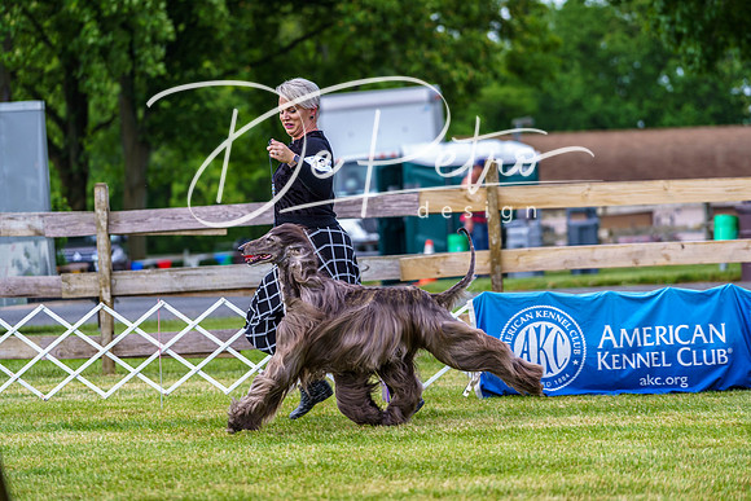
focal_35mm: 171
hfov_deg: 12.0
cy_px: 250
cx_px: 376
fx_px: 3568
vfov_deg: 8.0
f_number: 4
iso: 320
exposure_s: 1/500
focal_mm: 171
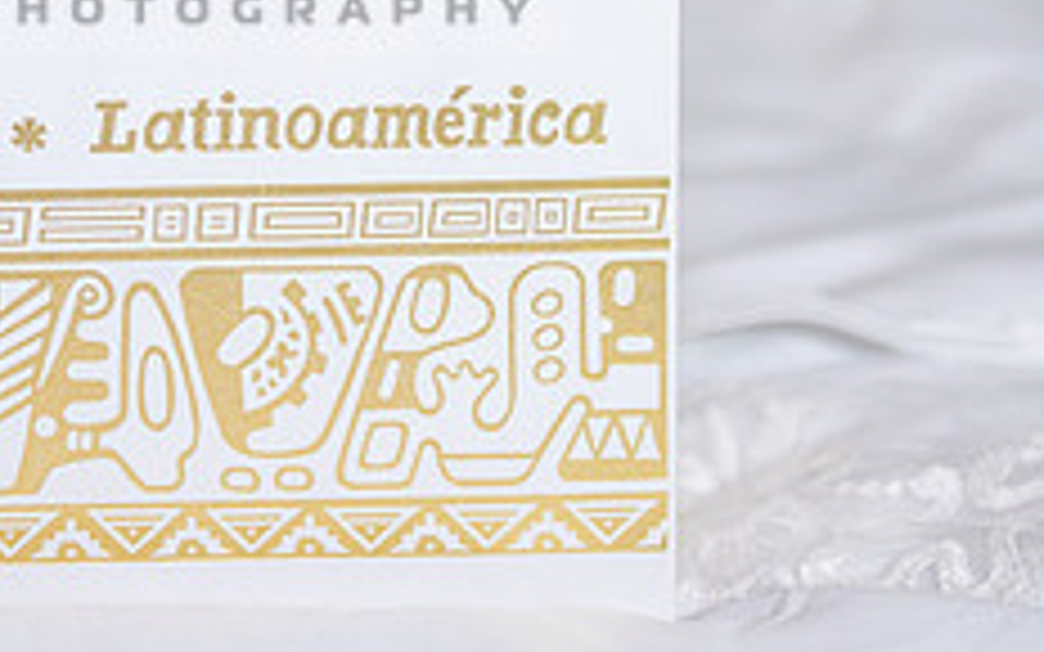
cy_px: -52
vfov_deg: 9.3
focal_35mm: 140
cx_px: 189
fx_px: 3983
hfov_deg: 14.8
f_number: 2.8
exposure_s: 1/160
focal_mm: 55
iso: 500
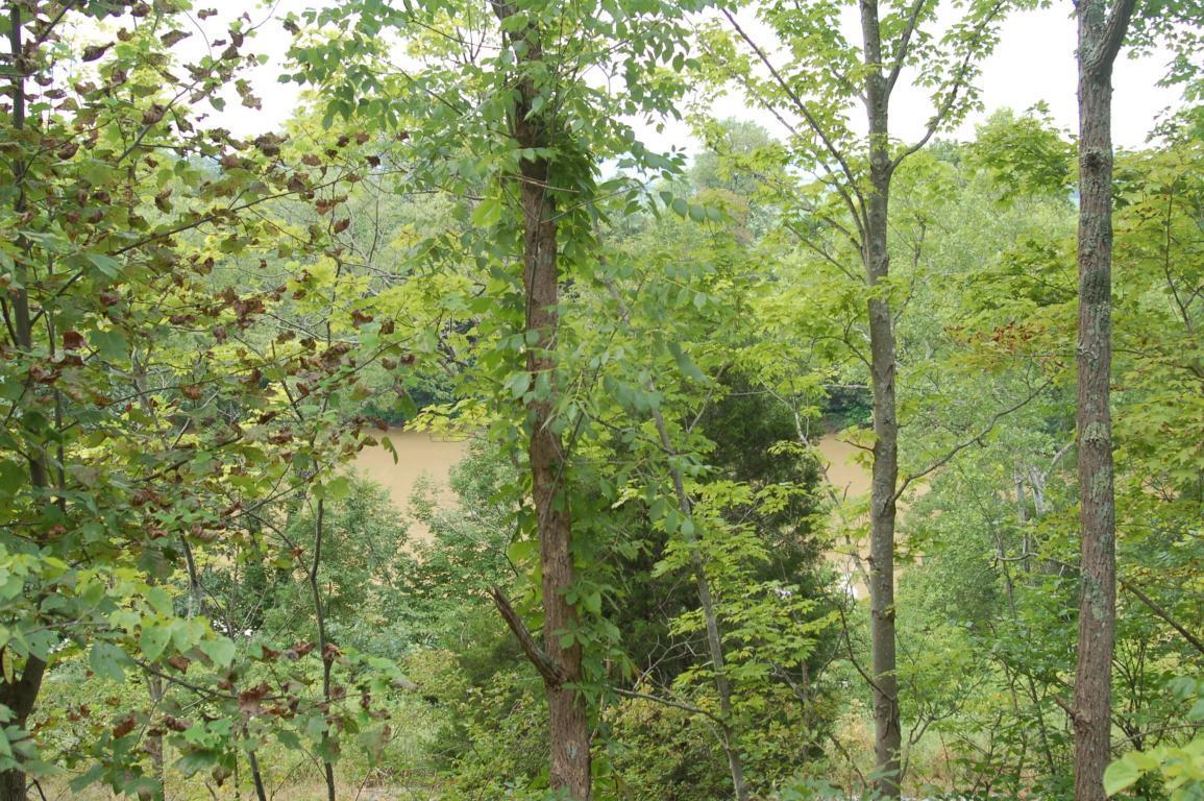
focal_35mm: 42
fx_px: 1403
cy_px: 400
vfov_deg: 31.8
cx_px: 602
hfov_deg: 46.4
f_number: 5.6
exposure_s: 1/125
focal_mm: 28
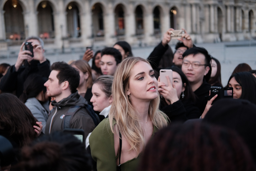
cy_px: 86
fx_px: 377
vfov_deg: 25.5
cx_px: 128
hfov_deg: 37.5
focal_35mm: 53
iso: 800
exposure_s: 1/500
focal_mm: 35
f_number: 2
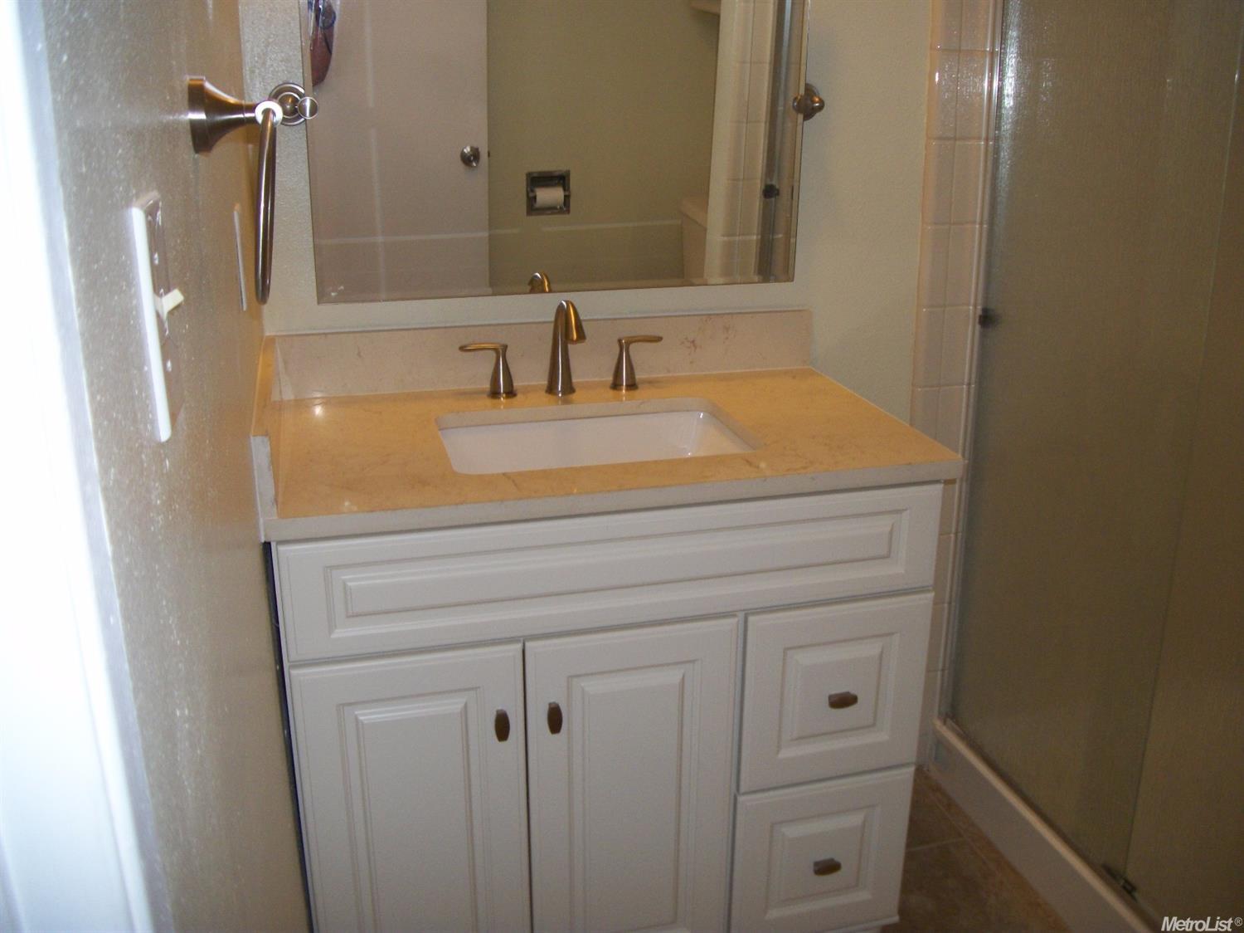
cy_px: 466
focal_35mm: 32
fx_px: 1150
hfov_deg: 56.8
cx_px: 622
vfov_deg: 44.1
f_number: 2.9
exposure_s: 1/60
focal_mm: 5.7
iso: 160
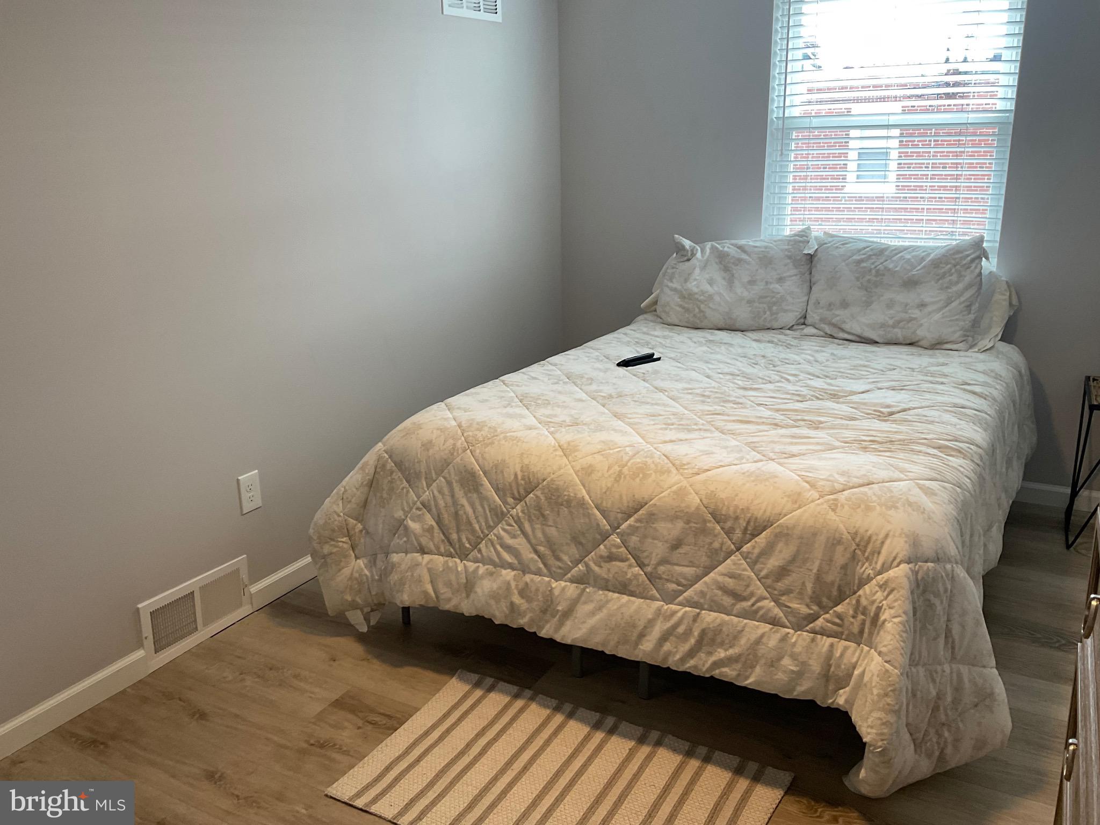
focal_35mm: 29
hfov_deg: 61.7
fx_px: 922
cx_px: 550
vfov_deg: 48.2
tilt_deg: -17.6
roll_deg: +1.4
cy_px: 412
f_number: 1.8
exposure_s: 1/60
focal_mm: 3
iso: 50
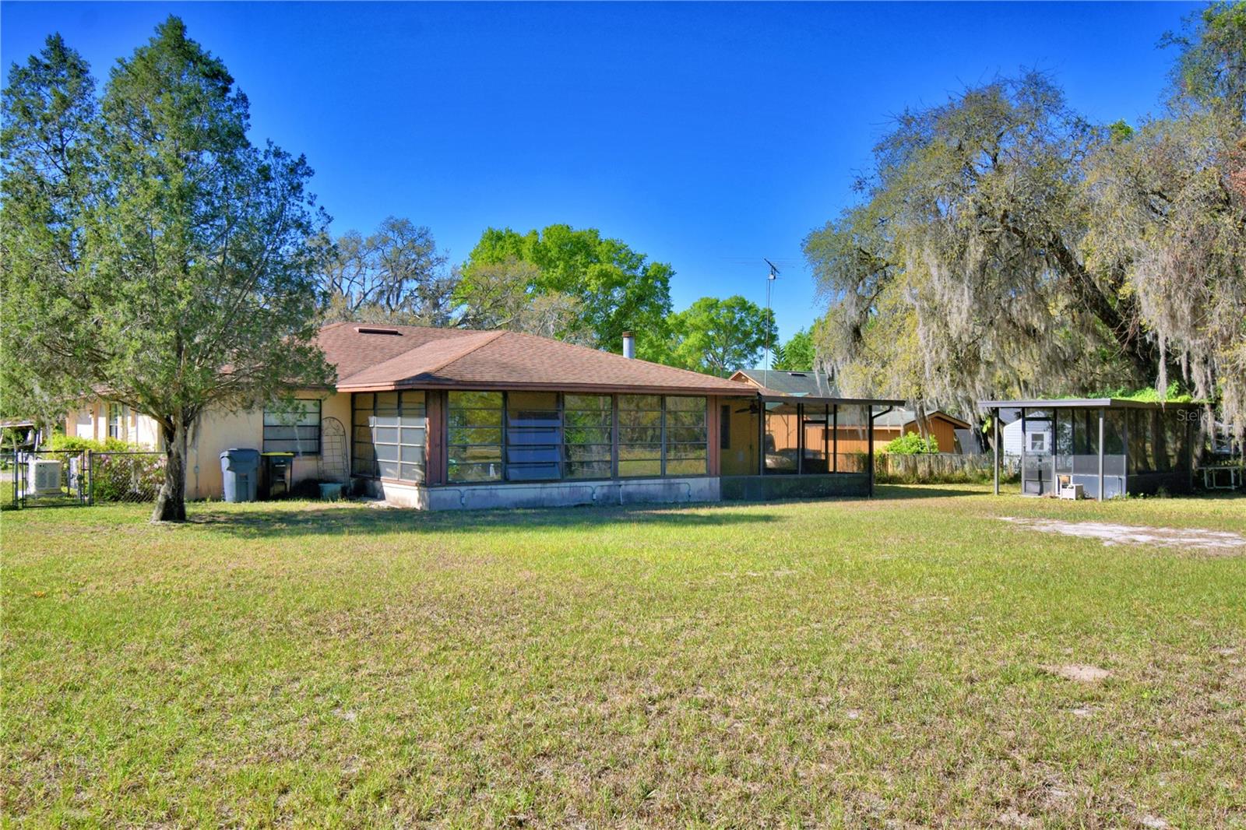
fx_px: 1038
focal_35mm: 30
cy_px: 415
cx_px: 623
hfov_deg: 61.9
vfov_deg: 43.6
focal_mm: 20
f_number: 5.6
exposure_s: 1/640
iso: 100
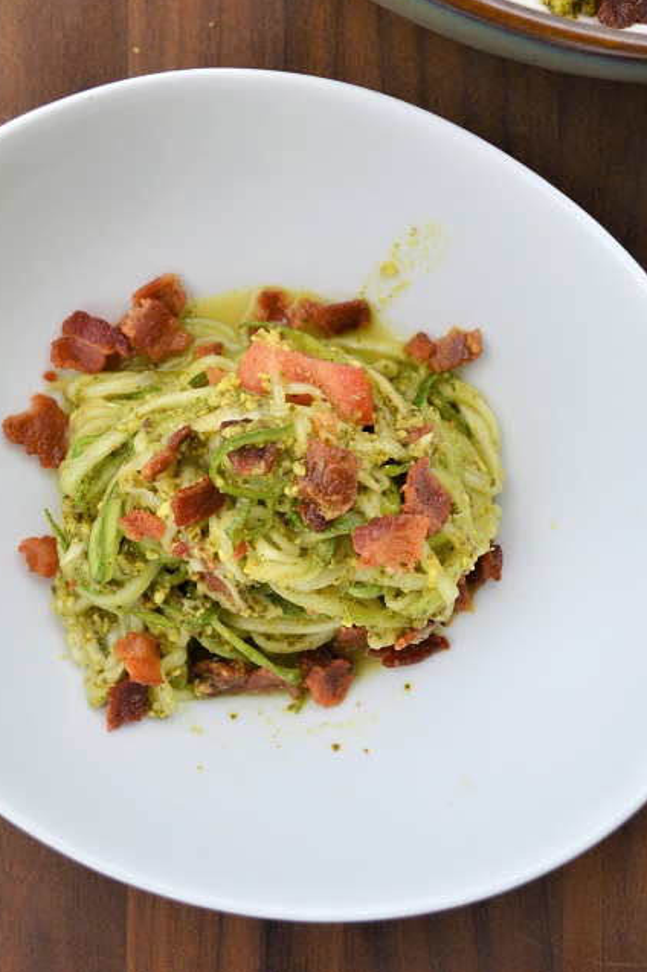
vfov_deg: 38.4
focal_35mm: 51
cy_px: 314
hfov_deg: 26.4
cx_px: 276
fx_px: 1376
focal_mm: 24
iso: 400
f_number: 4
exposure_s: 1/500
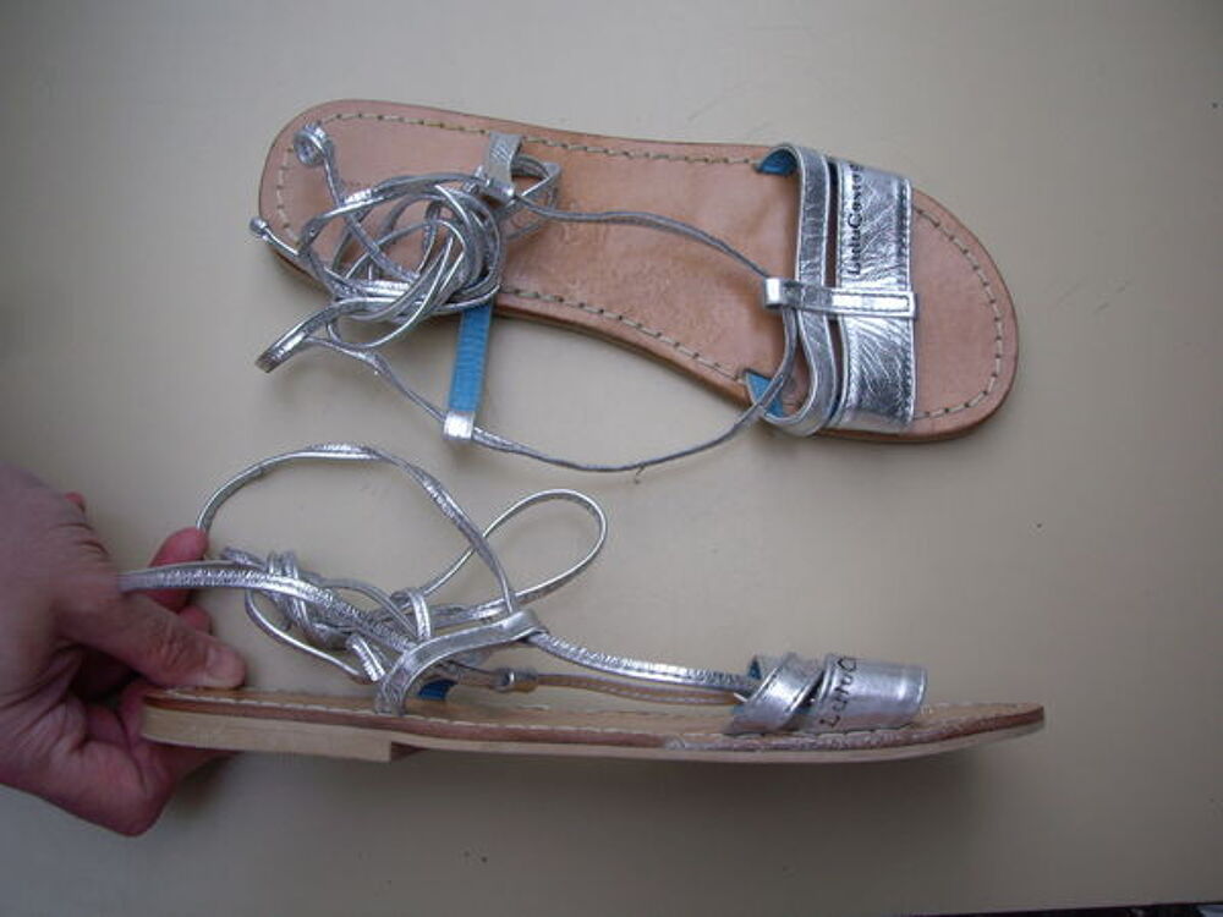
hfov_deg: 49.0
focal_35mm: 38
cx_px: 612
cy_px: 458
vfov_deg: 37.7
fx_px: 1343
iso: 64
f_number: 4.3
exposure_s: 1/250
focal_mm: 6.2
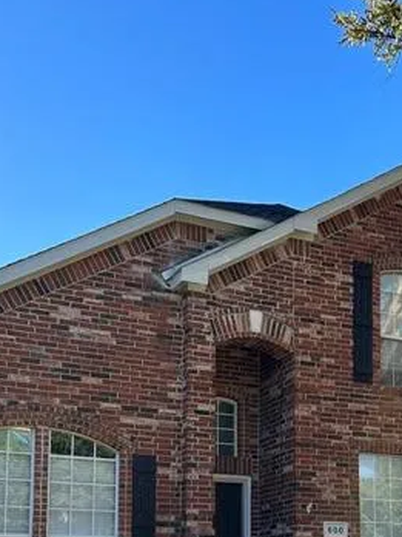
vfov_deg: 33.9
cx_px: 237
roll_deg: -2.6
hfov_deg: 27.5
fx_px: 821
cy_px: 498
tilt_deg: +7.6
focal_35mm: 53
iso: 80
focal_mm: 6.86
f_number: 1.78
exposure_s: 1/1541
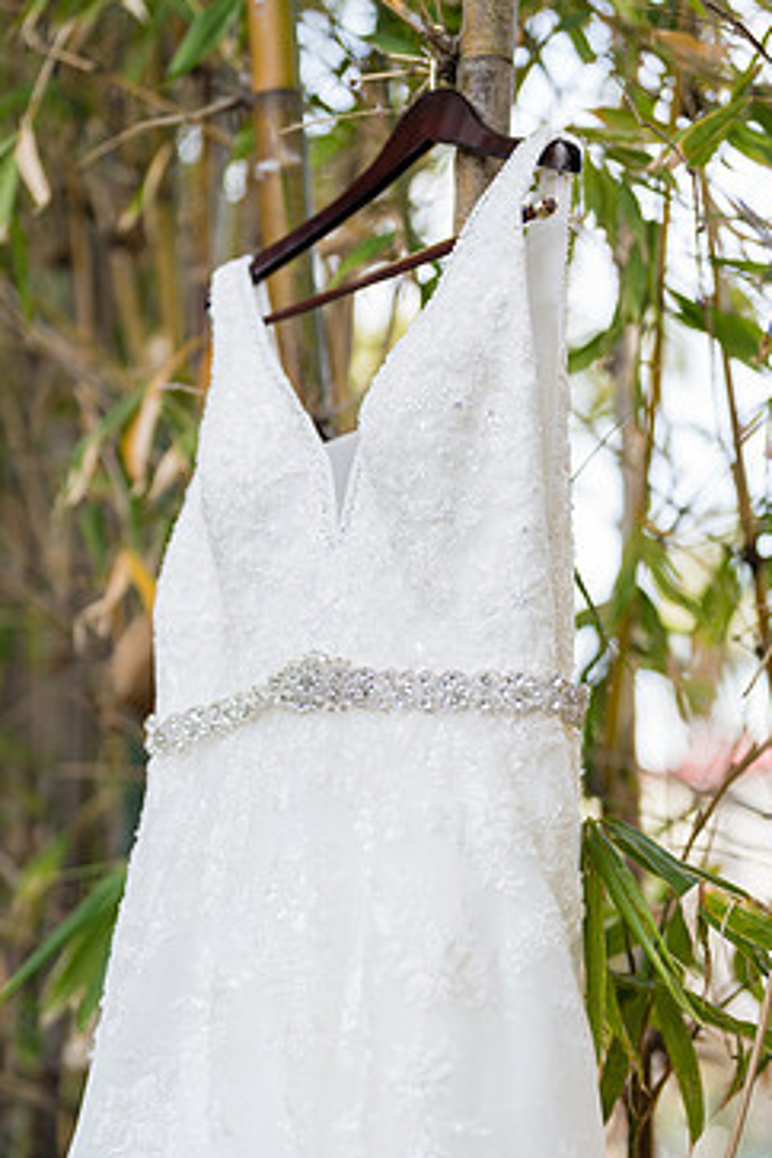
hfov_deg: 21.9
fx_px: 1994
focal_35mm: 62
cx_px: 322
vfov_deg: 32.3
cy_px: 670
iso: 100
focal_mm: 50
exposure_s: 1/800
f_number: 1.4
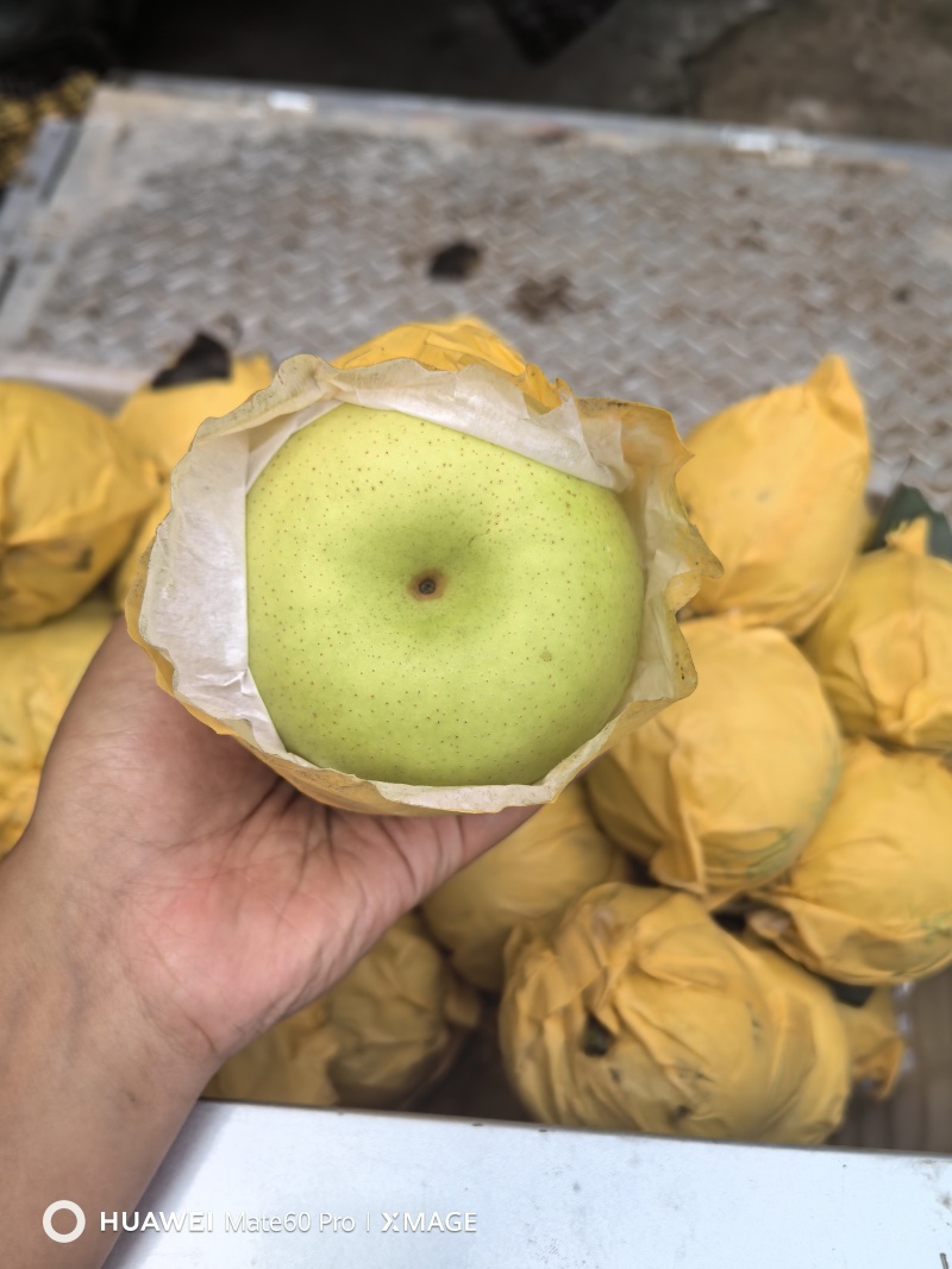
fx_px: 990
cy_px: 634
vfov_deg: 65.3
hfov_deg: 51.3
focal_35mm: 27
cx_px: 476
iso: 50
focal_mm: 5.75
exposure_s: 1/1905
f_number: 2
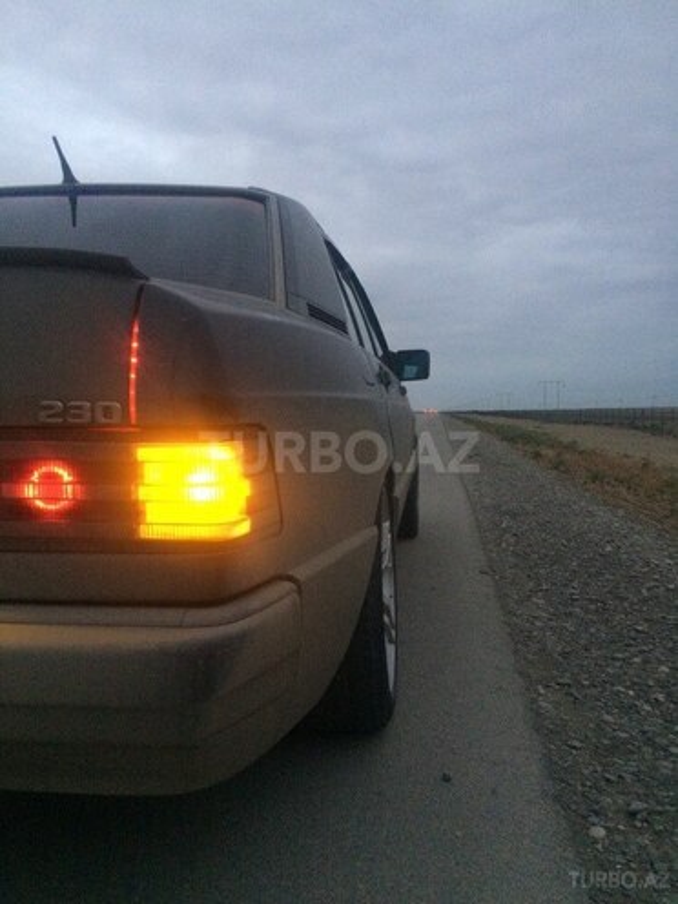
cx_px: 339
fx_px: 757
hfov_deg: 48.2
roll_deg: +3.7
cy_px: 452
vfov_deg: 61.7
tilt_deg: -4.1
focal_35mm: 29
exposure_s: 1/17
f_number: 2.2
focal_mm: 4.15
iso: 320
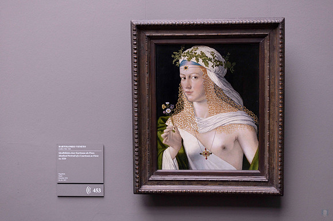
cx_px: 155
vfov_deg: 24.7
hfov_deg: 36.5
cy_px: 105
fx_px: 505
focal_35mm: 55
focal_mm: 50
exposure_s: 1/100
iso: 140
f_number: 1.8
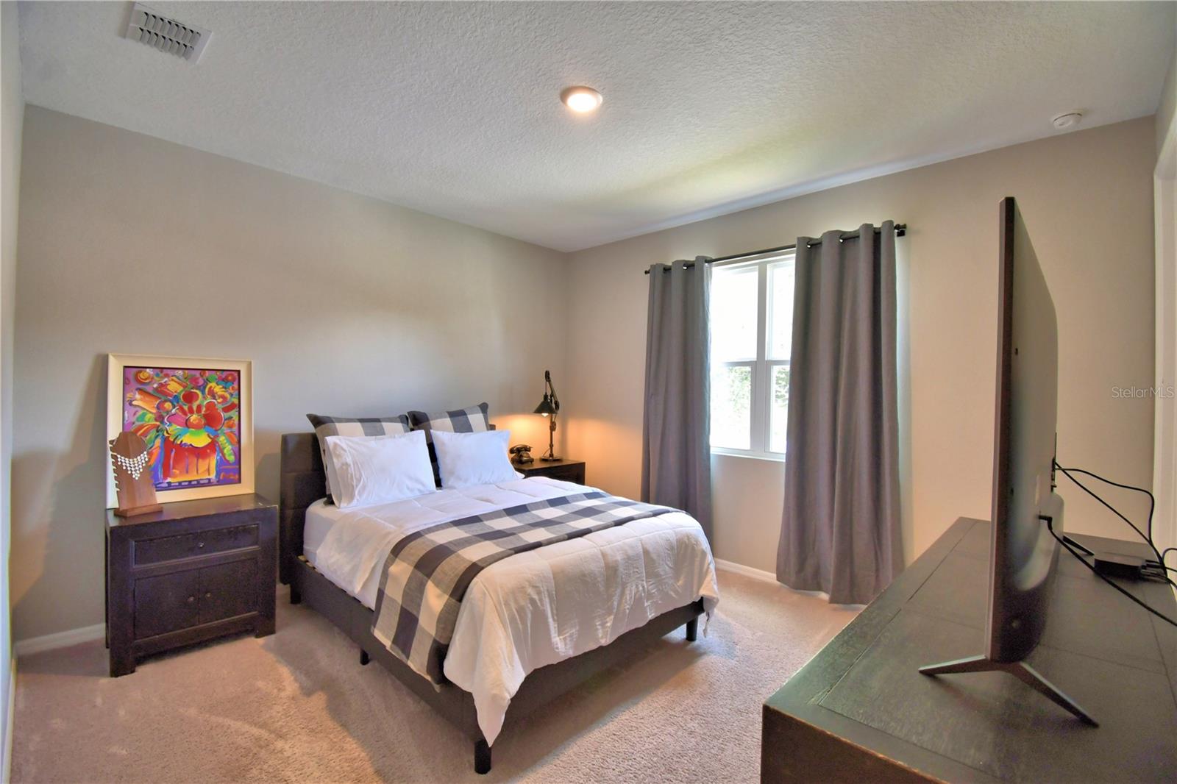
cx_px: 588
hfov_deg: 100.4
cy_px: 392
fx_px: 490
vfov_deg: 77.3
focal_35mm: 15
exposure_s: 1/40
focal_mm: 10
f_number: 4.5
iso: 400
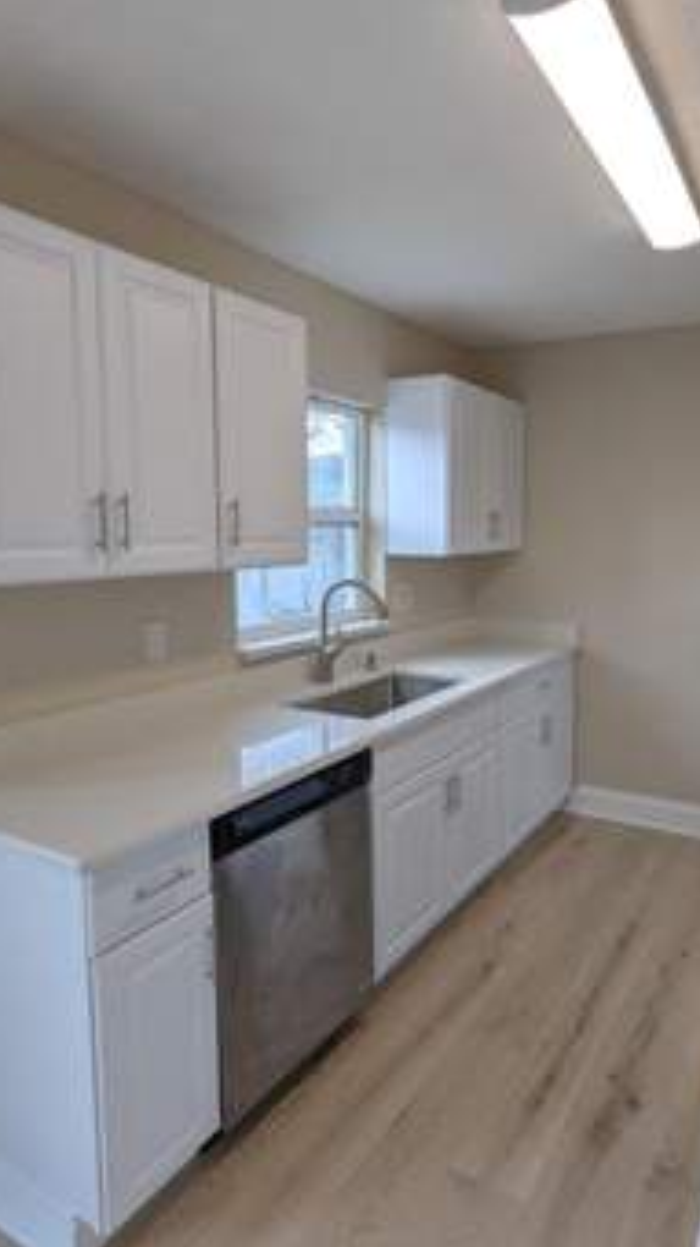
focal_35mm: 20
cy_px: 592
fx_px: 661
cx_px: 447
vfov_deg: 86.6
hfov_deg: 55.0
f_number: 2.2
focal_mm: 1.95
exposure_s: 1/120
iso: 41
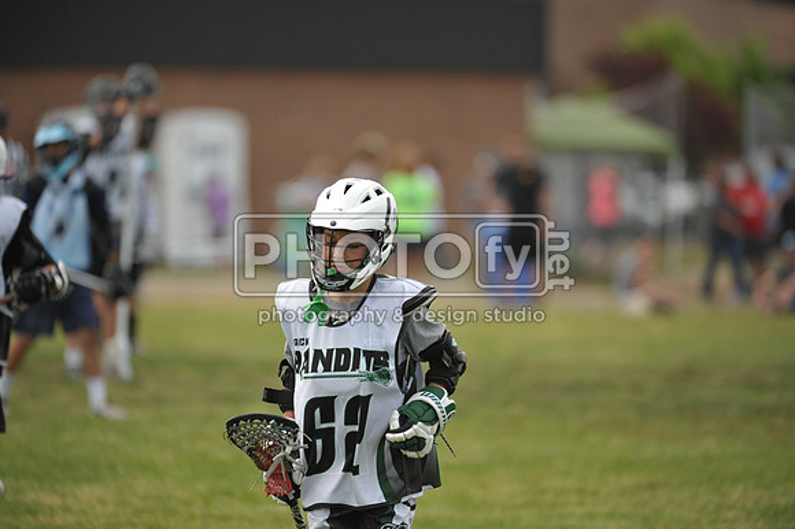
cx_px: 398
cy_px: 264
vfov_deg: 4.4
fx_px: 6842
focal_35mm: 310
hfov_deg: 6.7
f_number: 4
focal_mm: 310
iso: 800
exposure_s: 1/2500
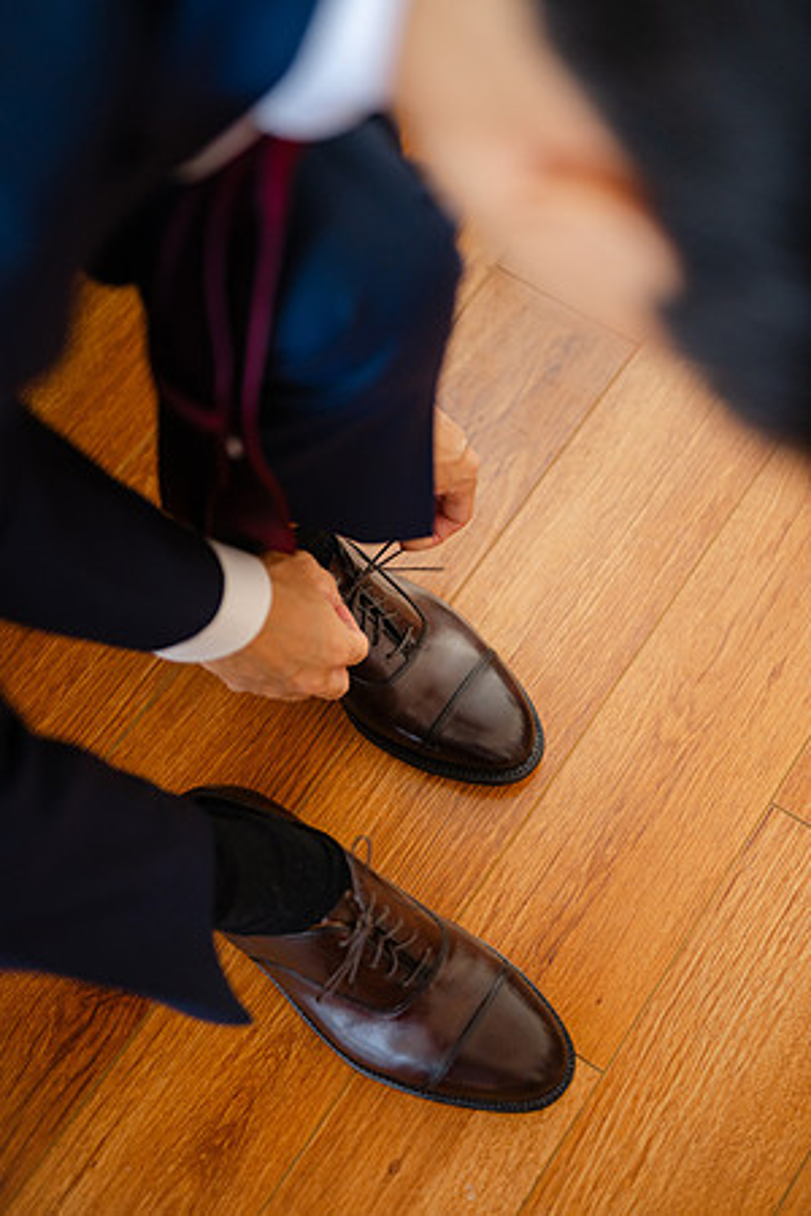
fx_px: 1689
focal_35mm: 50
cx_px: 406
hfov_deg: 27.0
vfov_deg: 39.6
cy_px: 608
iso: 500
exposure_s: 1/200
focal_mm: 50
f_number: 1.8
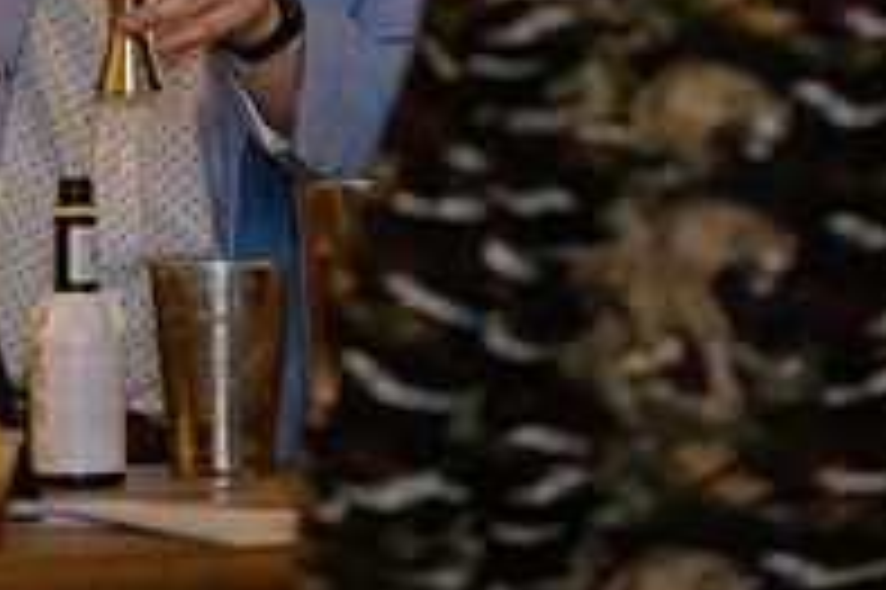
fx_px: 11951
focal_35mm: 486
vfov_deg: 2.8
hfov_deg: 4.2
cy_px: -263
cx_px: 63
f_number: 3.2
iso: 1000
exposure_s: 1/125
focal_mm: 165
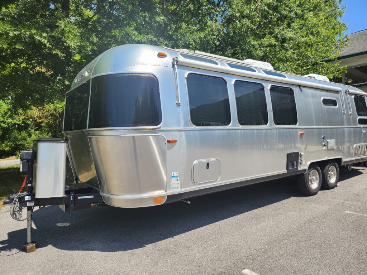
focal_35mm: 24
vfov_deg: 56.8
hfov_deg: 71.6
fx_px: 254
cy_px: 138
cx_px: 184
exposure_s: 1/2066
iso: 50
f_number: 1.8
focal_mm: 5
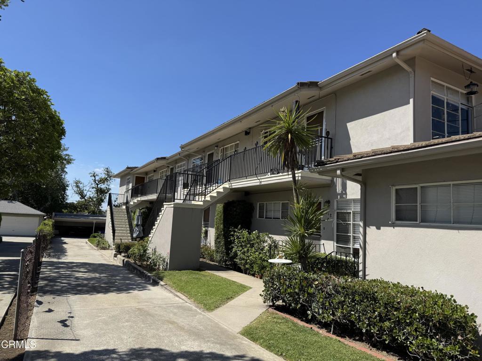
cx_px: 241
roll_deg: -3.0
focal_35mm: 24
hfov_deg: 71.6
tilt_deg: +5.9
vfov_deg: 56.8
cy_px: 180
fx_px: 334
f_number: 1.78
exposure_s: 1/4608
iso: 80
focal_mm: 6.76
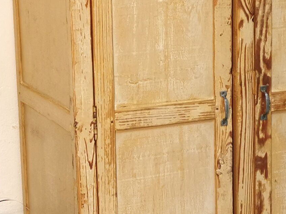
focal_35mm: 115
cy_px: 101
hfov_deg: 17.1
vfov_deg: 12.9
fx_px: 950
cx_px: 135
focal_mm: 5.58
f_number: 1.8
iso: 160
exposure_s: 1/100
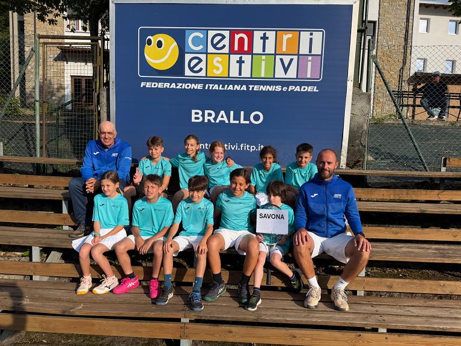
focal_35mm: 24
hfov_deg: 71.6
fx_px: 320
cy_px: 173
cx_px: 230
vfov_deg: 56.8
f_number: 1.78
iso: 80
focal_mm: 6.76
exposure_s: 1/3279
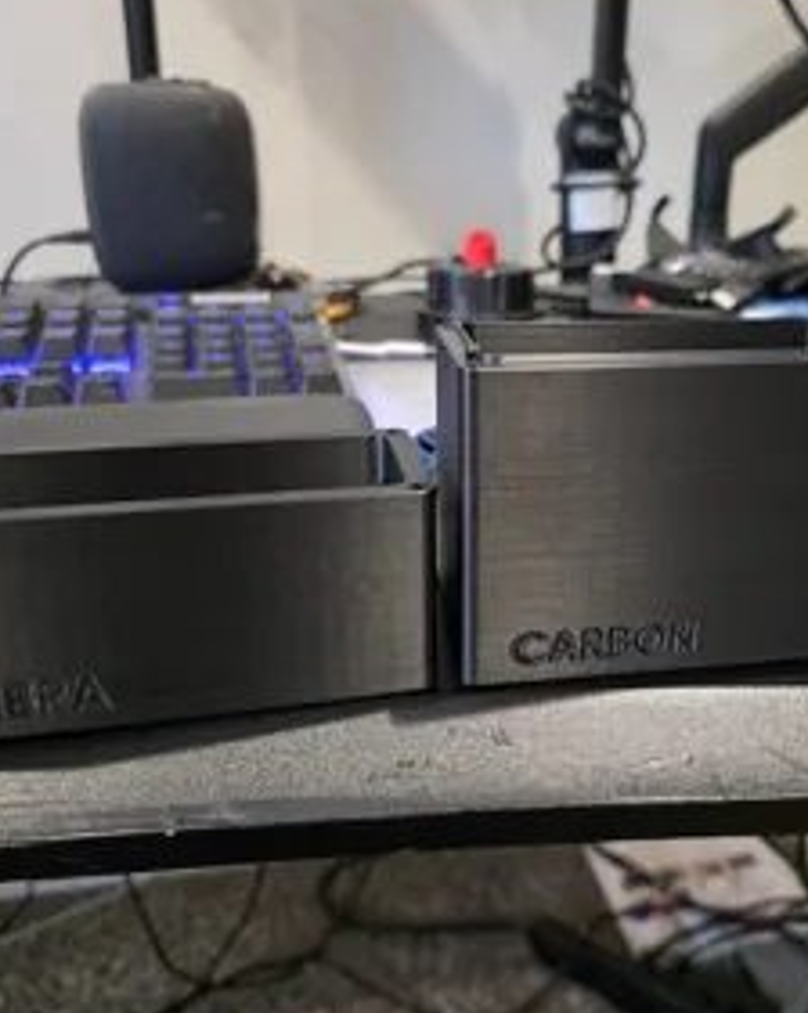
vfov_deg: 55.7
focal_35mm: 32
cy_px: 505
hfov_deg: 44.8
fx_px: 959
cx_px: 563
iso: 2500
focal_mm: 6.3
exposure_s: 1/120
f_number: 1.7
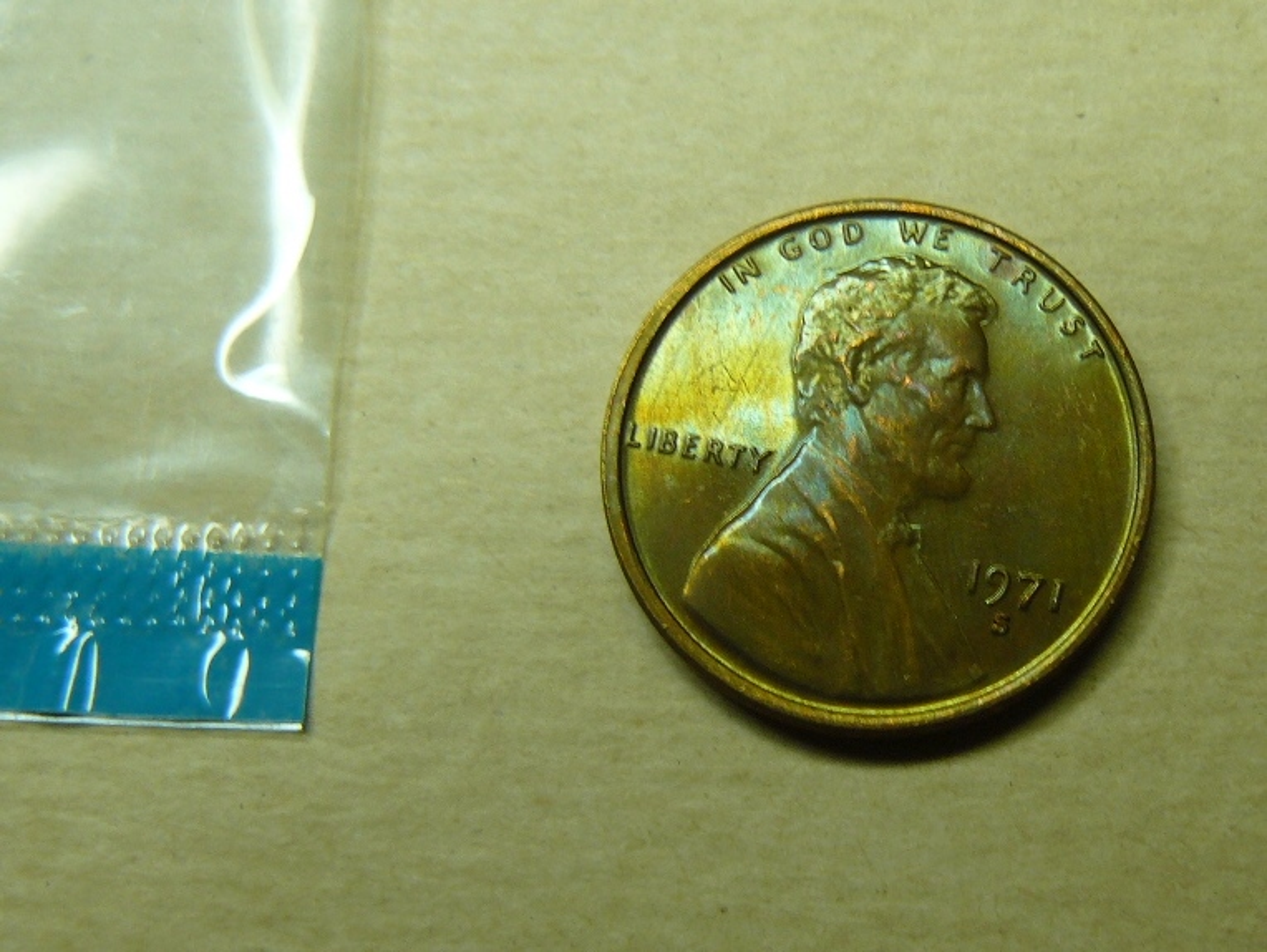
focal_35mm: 36
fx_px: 1318
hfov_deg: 51.3
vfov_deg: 39.7
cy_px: 476
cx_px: 634
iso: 100
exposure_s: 1/40
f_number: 2.8
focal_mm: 6
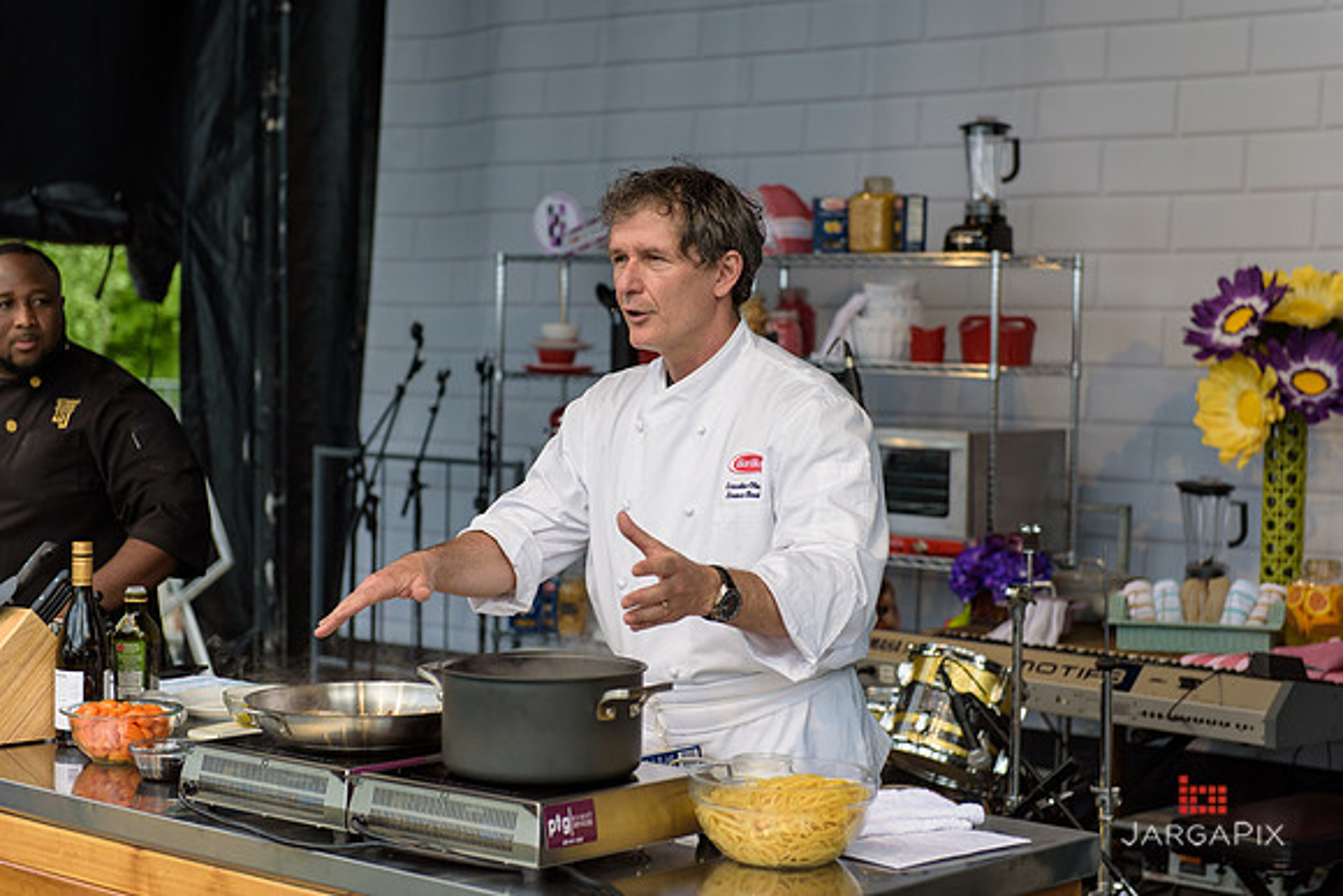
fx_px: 2612
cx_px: 672
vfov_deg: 19.5
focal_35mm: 70
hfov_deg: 28.8
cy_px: 448
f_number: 3.2
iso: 200
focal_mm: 70
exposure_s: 1/1250
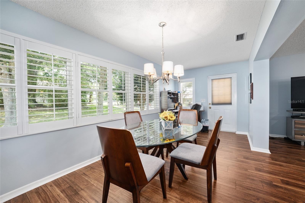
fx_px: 119
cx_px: 152
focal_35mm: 14
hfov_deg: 104.3
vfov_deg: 81.2
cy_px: 102
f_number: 7.1
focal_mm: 14
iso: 500
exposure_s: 1/4
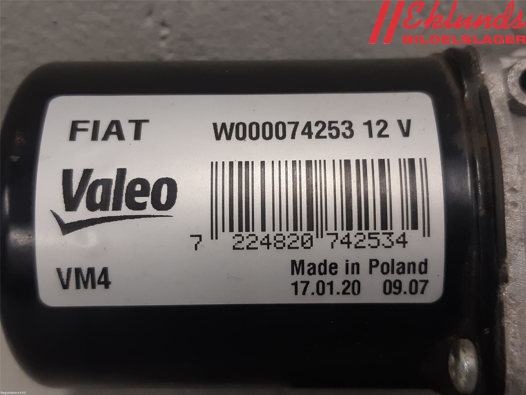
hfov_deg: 67.3
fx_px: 395
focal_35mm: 26
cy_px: 198
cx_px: 263
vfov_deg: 53.1
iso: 80
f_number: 1.7
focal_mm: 3.93
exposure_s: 1/50
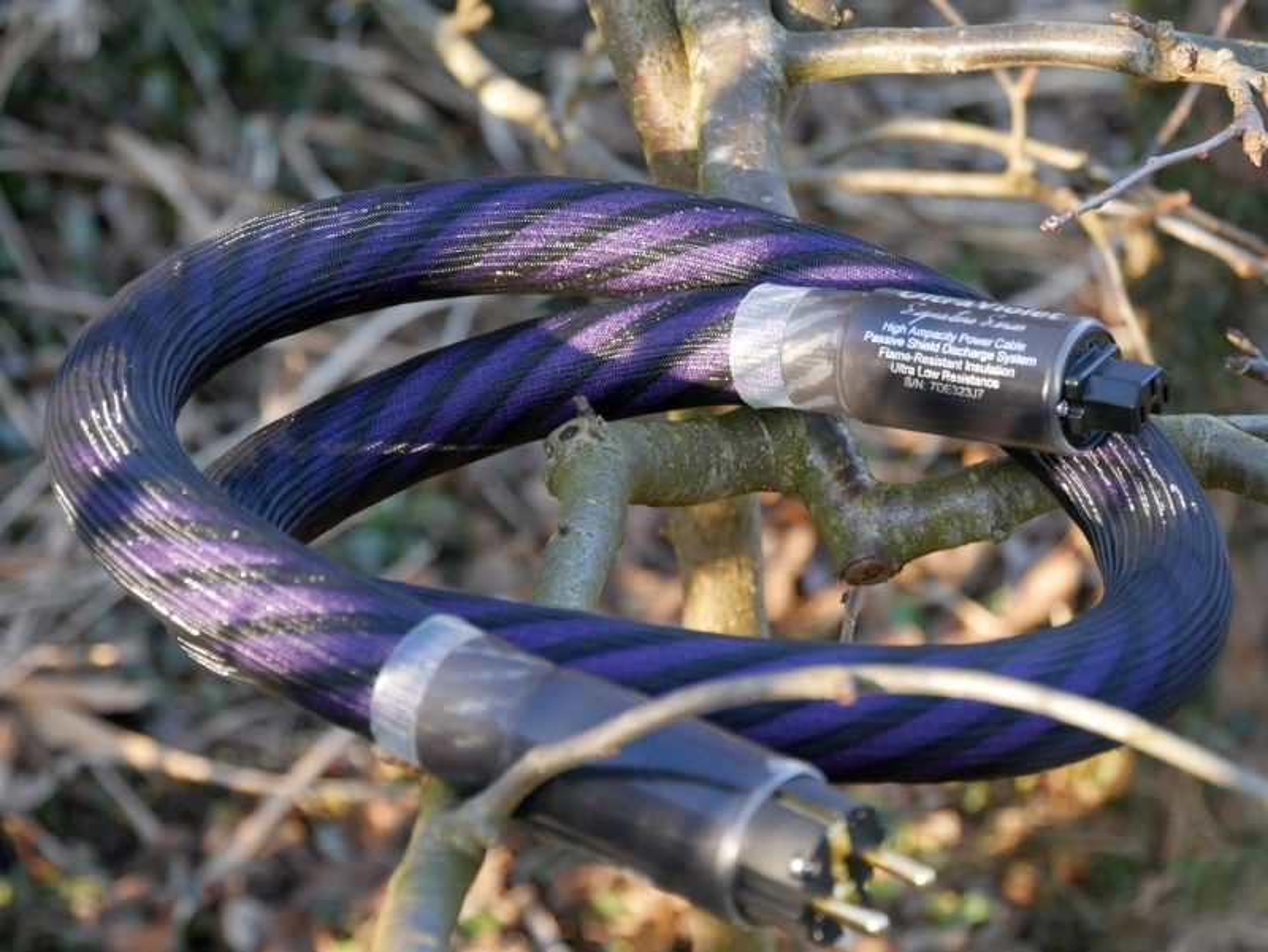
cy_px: 476
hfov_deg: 17.9
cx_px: 634
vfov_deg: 13.5
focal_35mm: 110
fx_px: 4032
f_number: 5.1
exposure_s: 1/125
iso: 640
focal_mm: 55
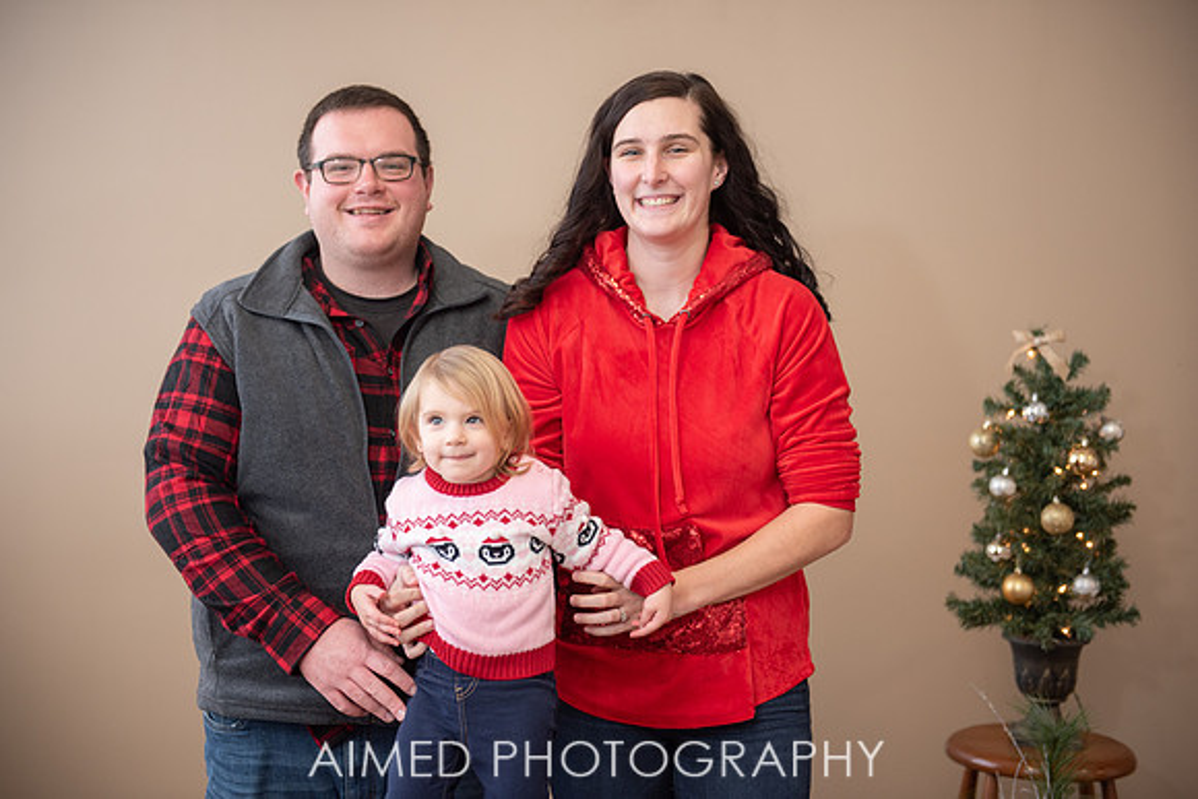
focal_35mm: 56
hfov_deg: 35.6
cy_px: 400
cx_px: 599
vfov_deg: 24.2
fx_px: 1864
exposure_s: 1/200
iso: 500
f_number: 2.8
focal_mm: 56
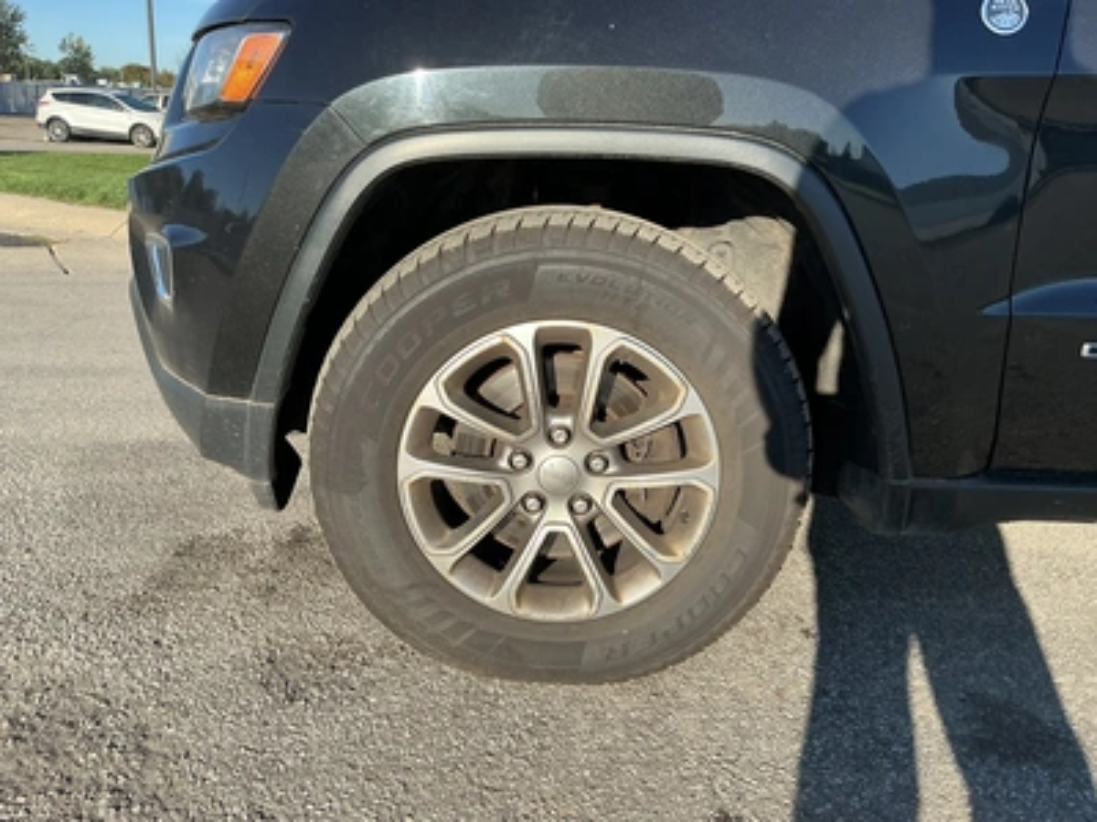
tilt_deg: -13.4
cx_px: 548
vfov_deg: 49.7
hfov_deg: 63.4
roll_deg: -0.2
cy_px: 411
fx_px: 887
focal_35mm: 28
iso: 25
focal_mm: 3
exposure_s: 1/709
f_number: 1.8
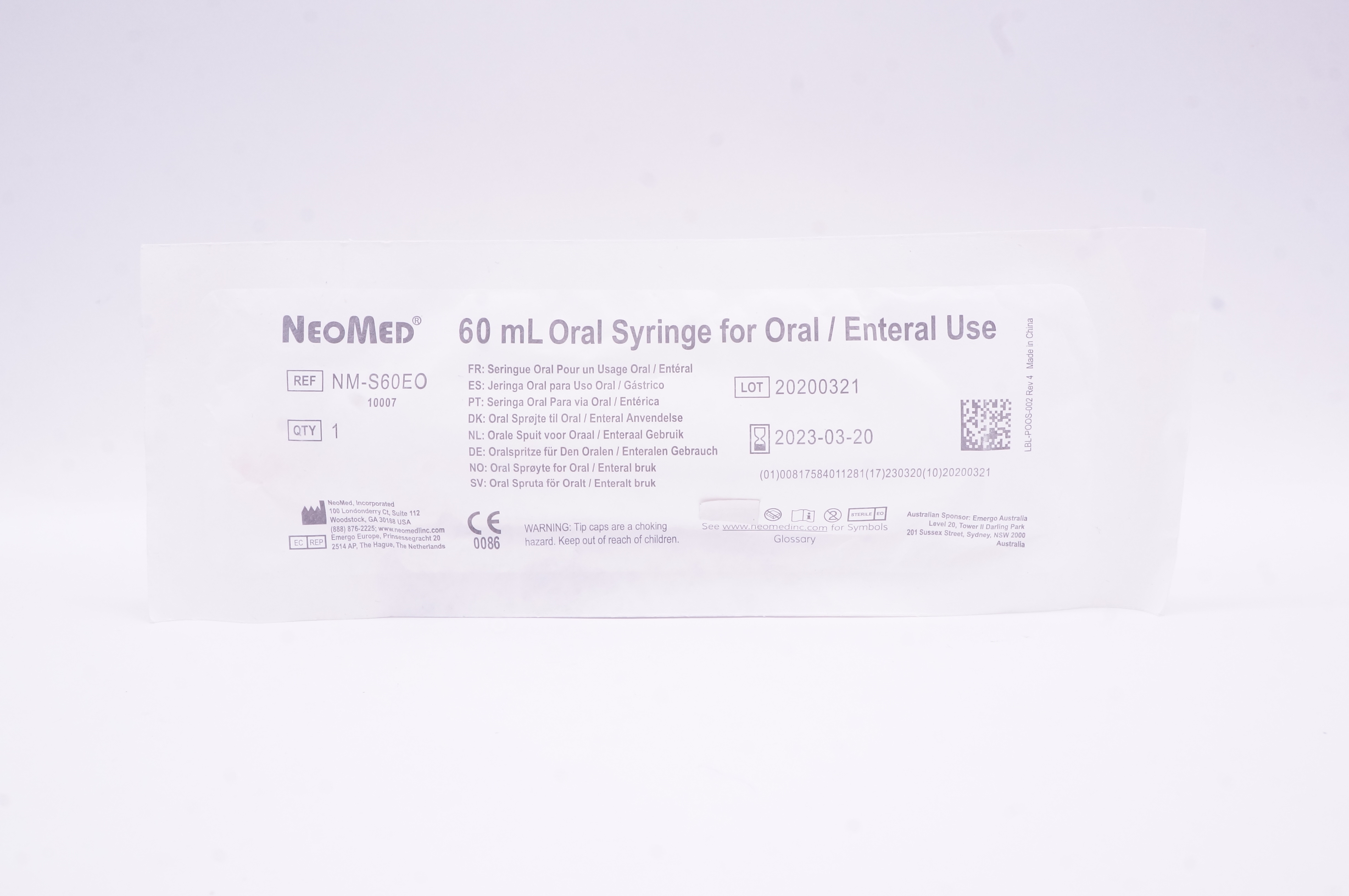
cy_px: 448
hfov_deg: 51.3
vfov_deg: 35.4
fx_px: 1404
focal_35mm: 38
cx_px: 674
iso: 800
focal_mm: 25
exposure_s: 1/20
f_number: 14
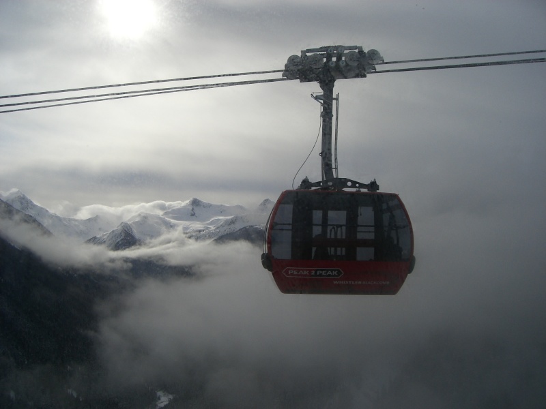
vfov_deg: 37.7
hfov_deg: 49.0
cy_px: 204
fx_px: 599
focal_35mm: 38
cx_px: 273
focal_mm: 6.2
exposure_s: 1/1000
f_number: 4.3
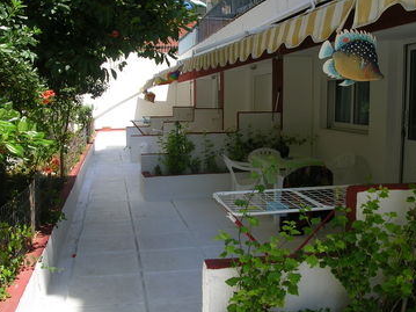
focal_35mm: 39
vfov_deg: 36.8
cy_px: 158
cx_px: 206
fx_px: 469
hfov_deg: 47.9
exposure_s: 1/202
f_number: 5.6
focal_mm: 5.8
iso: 50
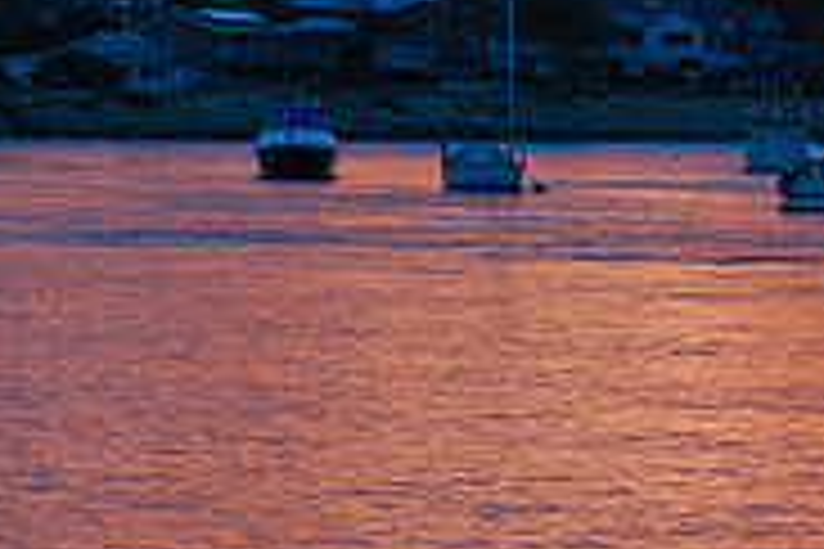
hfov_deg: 8.2
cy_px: -137
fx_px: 5653
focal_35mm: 247
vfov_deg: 5.5
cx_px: 1121
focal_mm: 78
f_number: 9
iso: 50
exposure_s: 1/4
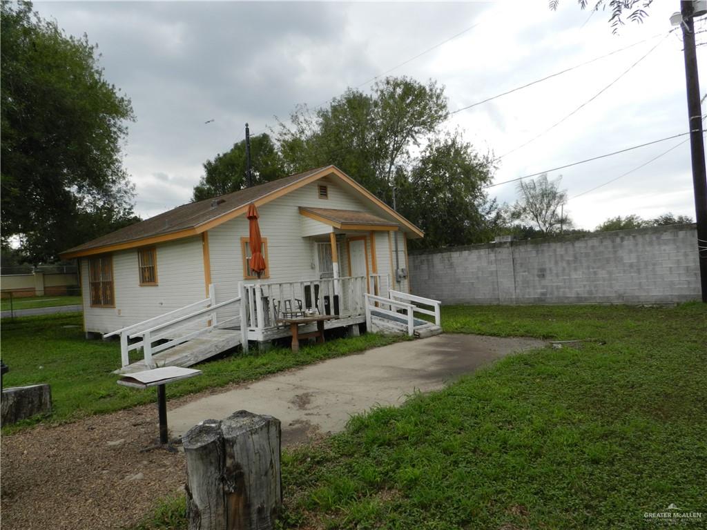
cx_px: 354
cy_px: 265
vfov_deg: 58.9
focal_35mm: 23
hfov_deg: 73.9
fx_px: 470
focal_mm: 4
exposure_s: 1/60
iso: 160
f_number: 6.3
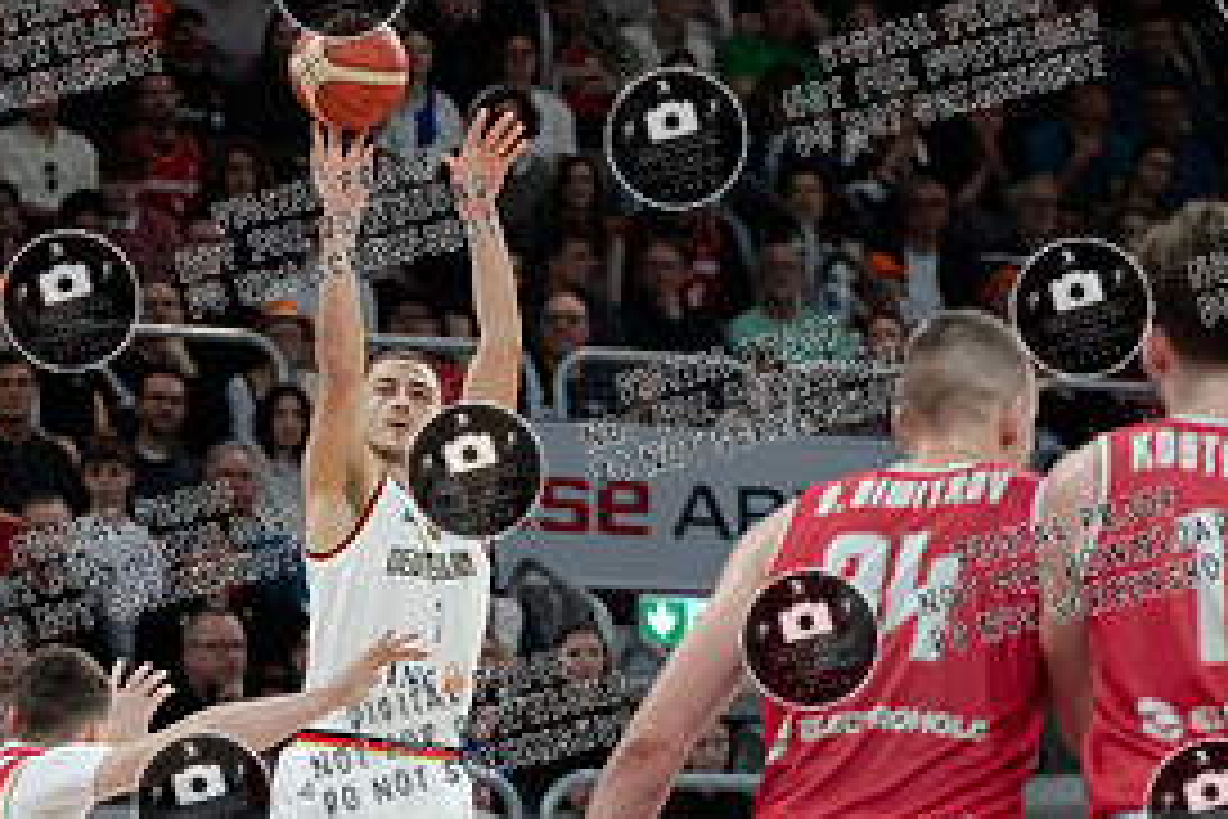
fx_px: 8118
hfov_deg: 8.6
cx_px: 135
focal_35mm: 238
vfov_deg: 5.8
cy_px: 465
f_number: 2.8
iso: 1400
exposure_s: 1/800
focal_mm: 105
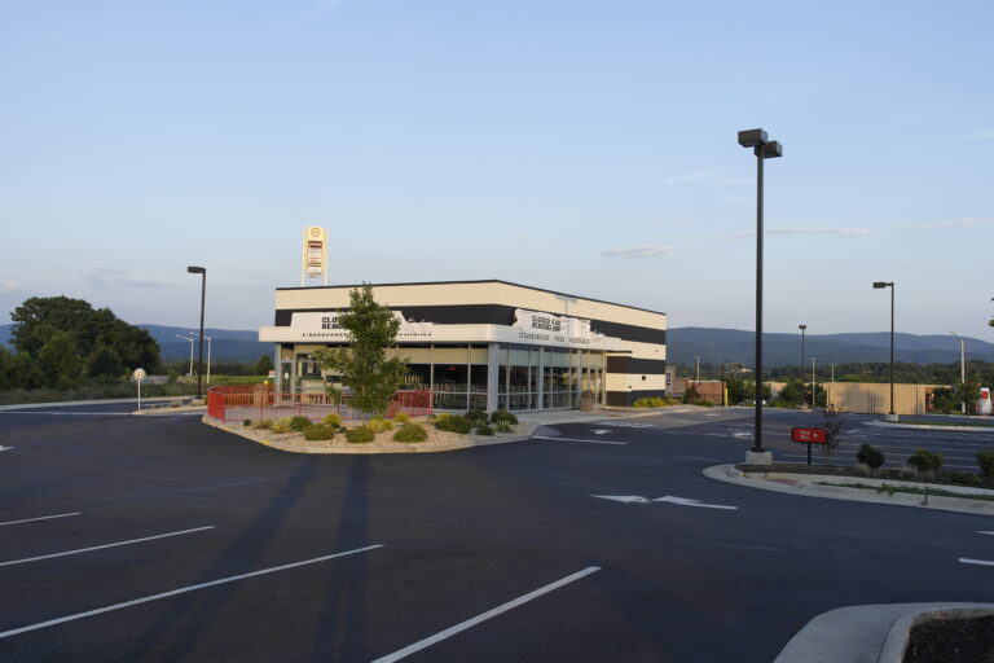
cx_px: 497
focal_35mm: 30
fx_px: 828
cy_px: 332
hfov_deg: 61.9
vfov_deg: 43.6
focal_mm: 20
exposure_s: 1/160
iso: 100
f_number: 5
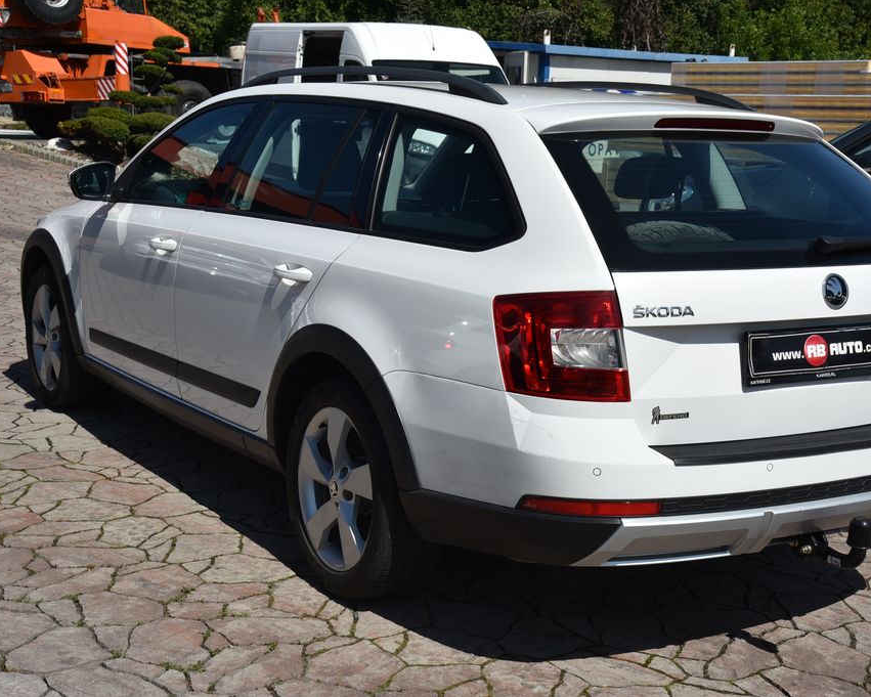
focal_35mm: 52
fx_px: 1341
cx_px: 479
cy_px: 348
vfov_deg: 29.1
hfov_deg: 36.0
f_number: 13
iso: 500
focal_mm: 46
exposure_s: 1/640
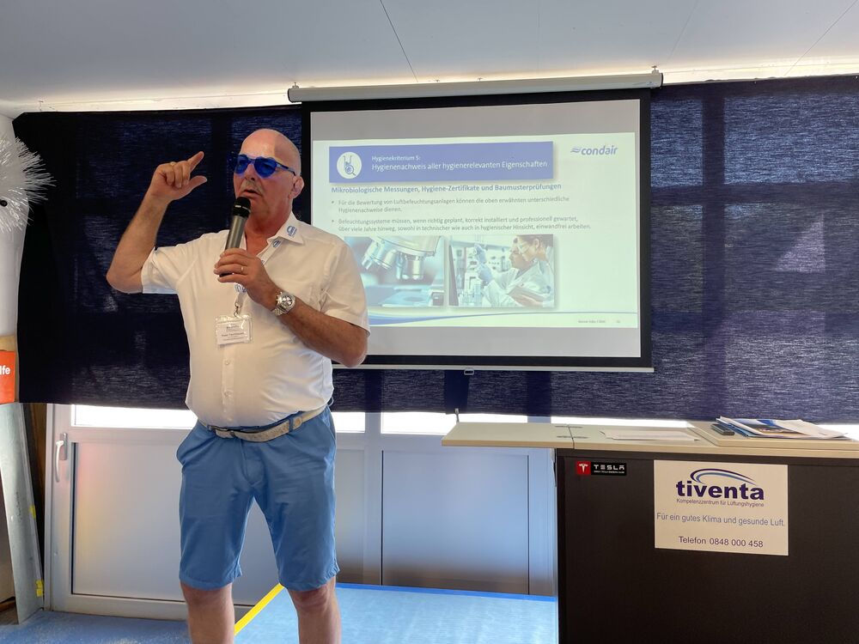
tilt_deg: +1.2
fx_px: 645
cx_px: 430
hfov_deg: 67.3
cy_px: 322
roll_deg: -0.4
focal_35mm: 26
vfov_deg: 53.1
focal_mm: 4.2
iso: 50
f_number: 1.6
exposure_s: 1/100
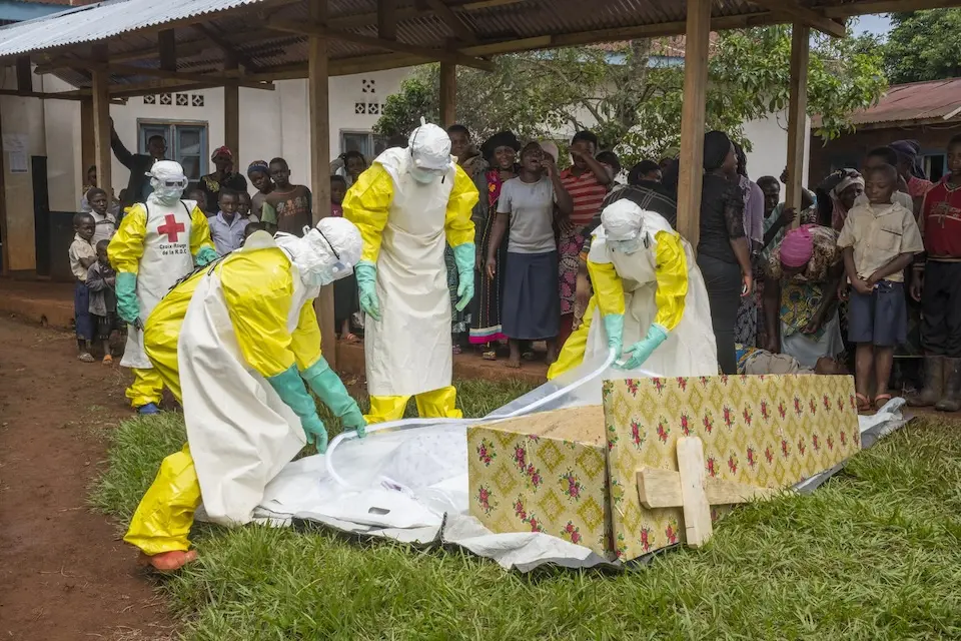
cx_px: 480
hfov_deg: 54.4
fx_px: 934
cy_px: 320
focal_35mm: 35
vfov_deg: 37.9
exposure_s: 1/250
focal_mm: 23
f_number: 11
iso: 200
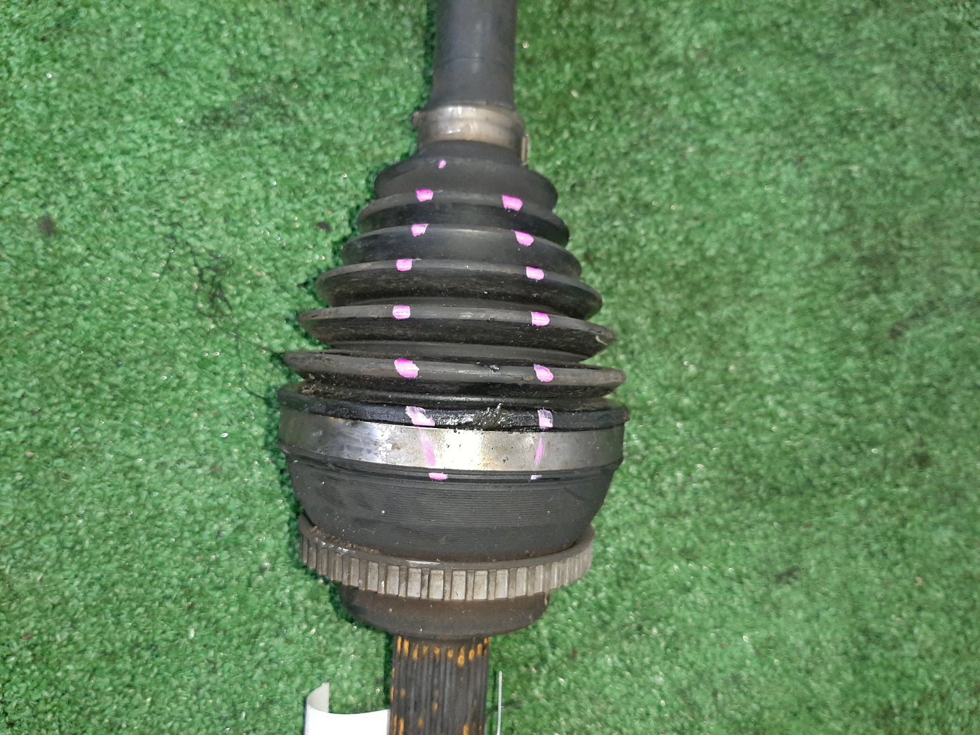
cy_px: 368
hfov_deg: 67.3
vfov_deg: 53.1
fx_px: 736
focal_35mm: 26
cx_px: 490
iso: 206
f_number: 1.7
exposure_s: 1/50
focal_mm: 3.93
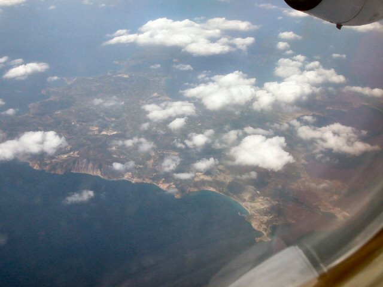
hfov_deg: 43.9
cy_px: 144
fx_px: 476
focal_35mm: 43
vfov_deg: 33.6
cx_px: 192
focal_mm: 6.6
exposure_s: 1/680
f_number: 4.8
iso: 100
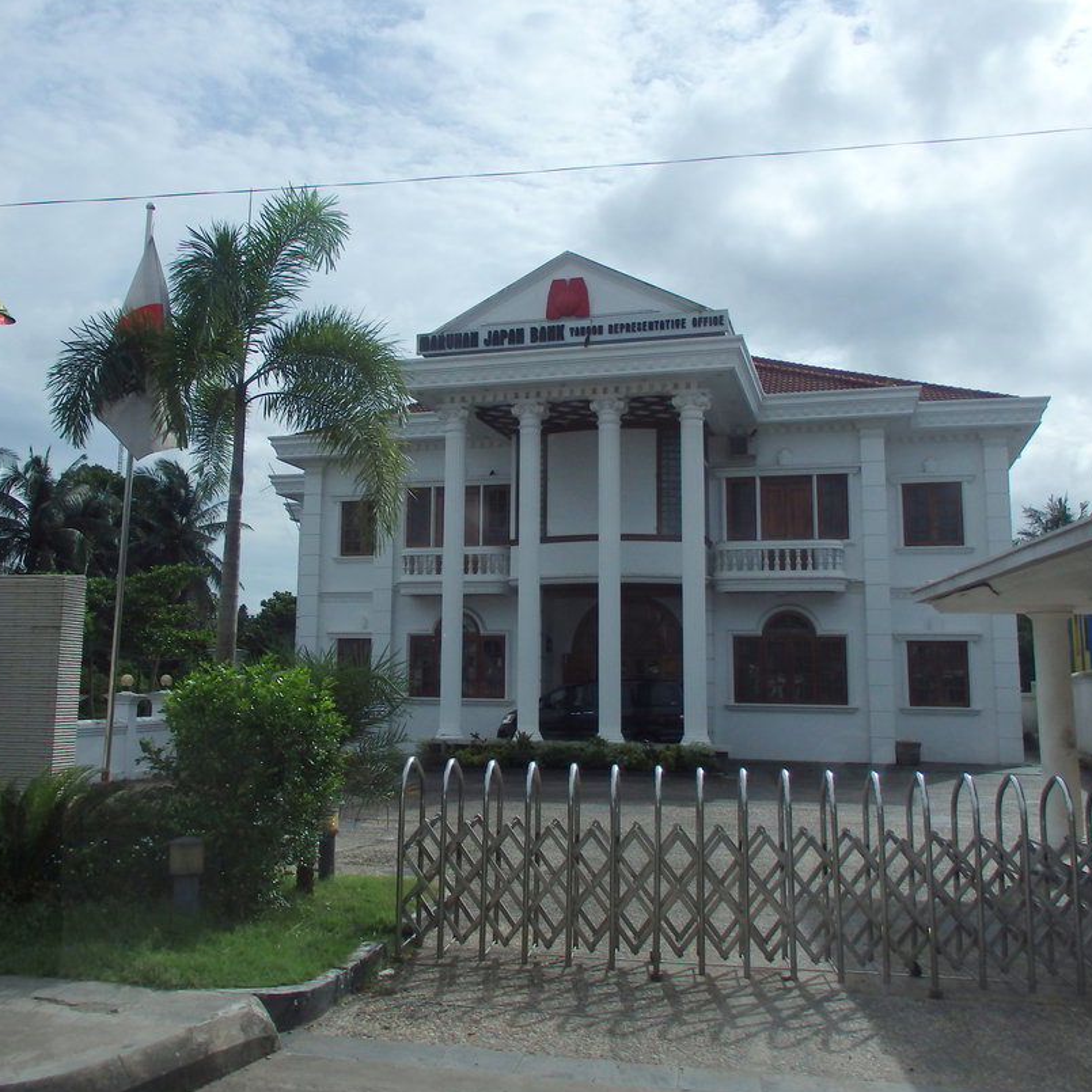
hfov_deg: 49.5
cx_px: 445
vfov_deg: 49.7
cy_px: 492
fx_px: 1178
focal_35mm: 33
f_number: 3
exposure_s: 1/1250
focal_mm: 4.5
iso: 125
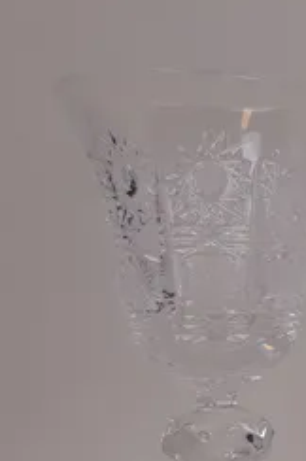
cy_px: 406
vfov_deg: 24.2
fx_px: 1048
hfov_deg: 14.2
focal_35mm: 82
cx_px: 589
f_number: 1.8
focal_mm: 5.23
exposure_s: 1/102
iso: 50
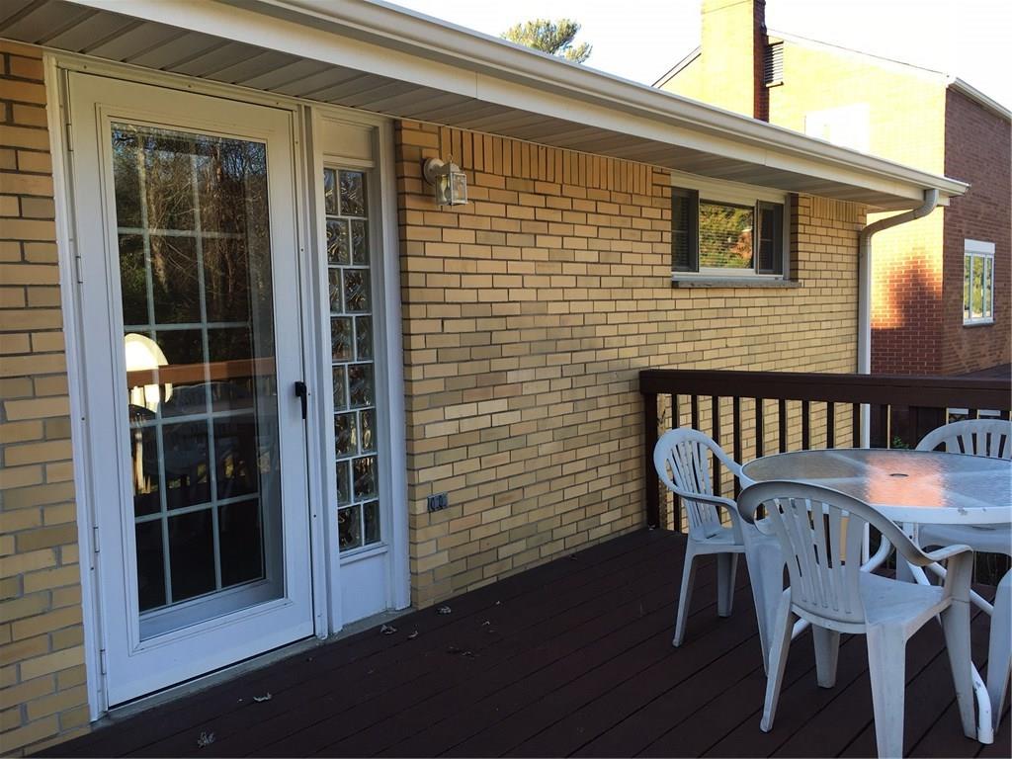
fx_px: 848
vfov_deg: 48.2
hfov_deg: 61.7
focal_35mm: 29
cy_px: 380
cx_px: 506
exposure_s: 1/142
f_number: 2.2
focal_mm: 4.15
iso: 25
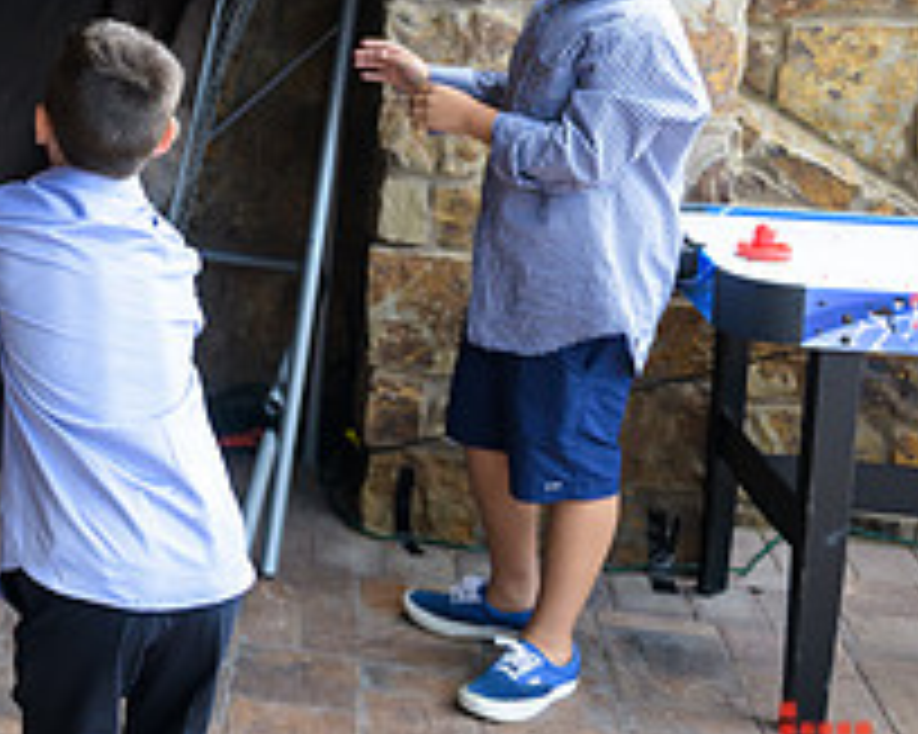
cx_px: -207
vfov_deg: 23.2
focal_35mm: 64
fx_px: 1738
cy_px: 65
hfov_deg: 26.1
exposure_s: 1/250
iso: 200
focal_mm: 24
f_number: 3.2
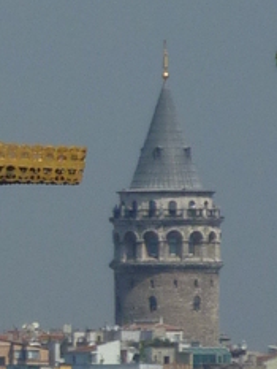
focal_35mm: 939
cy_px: 133
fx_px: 10009
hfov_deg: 1.6
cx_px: -264
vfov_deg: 2.1
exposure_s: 1/1000
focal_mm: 22.5
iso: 80
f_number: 5.6
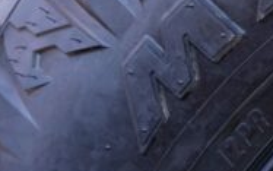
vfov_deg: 6.3
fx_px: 1541
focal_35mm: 207
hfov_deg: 9.4
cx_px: 581
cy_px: -80
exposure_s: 1/100
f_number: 4
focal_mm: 24.7
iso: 500
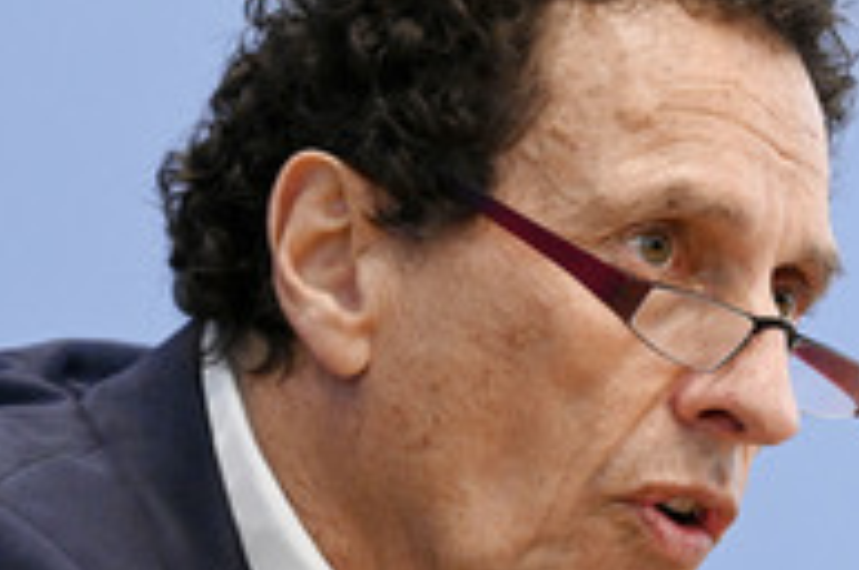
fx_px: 9195
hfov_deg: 5.3
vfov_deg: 3.5
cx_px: 786
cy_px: 365
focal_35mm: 386
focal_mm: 165
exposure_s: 1/800
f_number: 5.6
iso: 5000
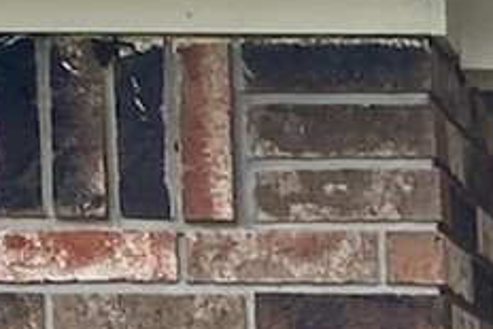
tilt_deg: -8.3
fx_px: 3069
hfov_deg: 8.6
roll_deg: -0.6
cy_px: 1038
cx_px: 1060
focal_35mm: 224
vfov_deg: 5.7
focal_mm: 4.25
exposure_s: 1/122
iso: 40
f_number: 1.8
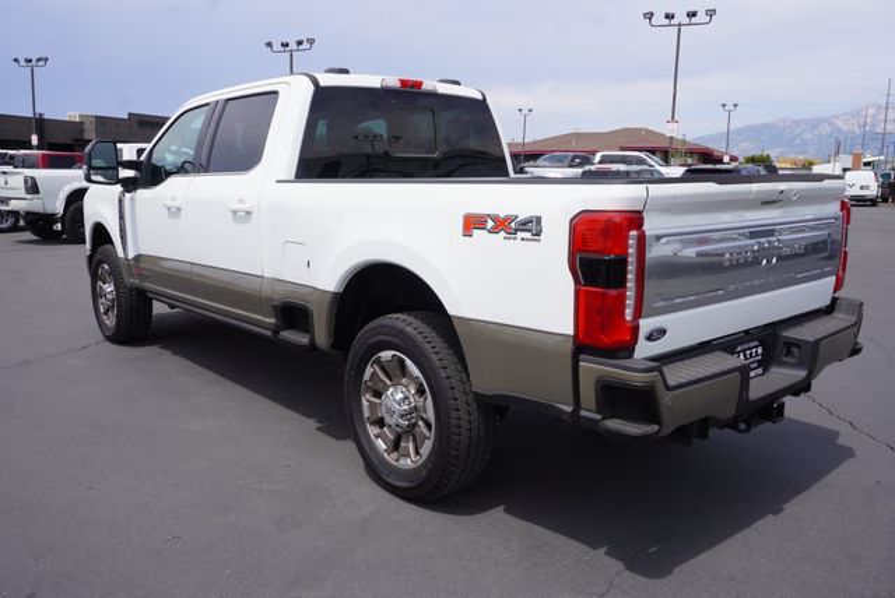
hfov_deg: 61.9
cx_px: 448
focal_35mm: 30
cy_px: 299
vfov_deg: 43.7
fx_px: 746
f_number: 10
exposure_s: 1/160
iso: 100
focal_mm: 20
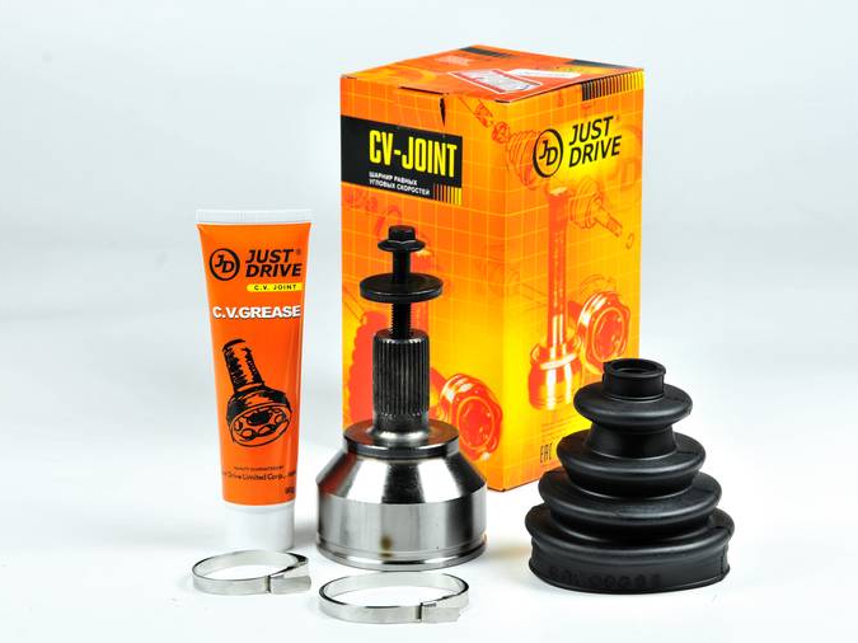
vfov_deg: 9.5
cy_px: 335
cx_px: 439
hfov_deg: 12.6
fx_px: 3891
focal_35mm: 157
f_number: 10
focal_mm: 92
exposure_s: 1/125
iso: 200
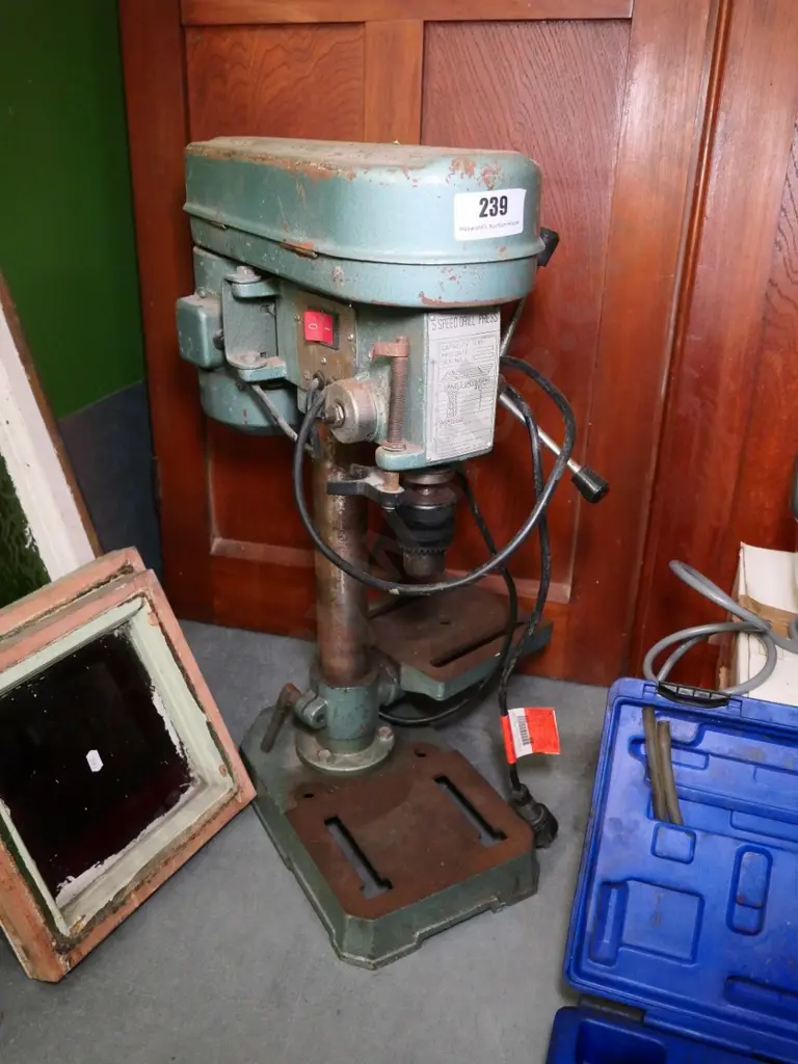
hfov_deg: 49.7
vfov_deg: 63.4
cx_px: 399
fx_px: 861
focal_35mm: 28
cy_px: 532
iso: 3200
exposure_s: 1/200
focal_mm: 14
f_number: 4.5
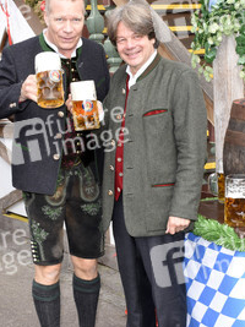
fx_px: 774
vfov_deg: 23.8
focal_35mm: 82
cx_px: 102
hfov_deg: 18.0
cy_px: 197
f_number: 8
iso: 400
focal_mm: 38
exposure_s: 1/160
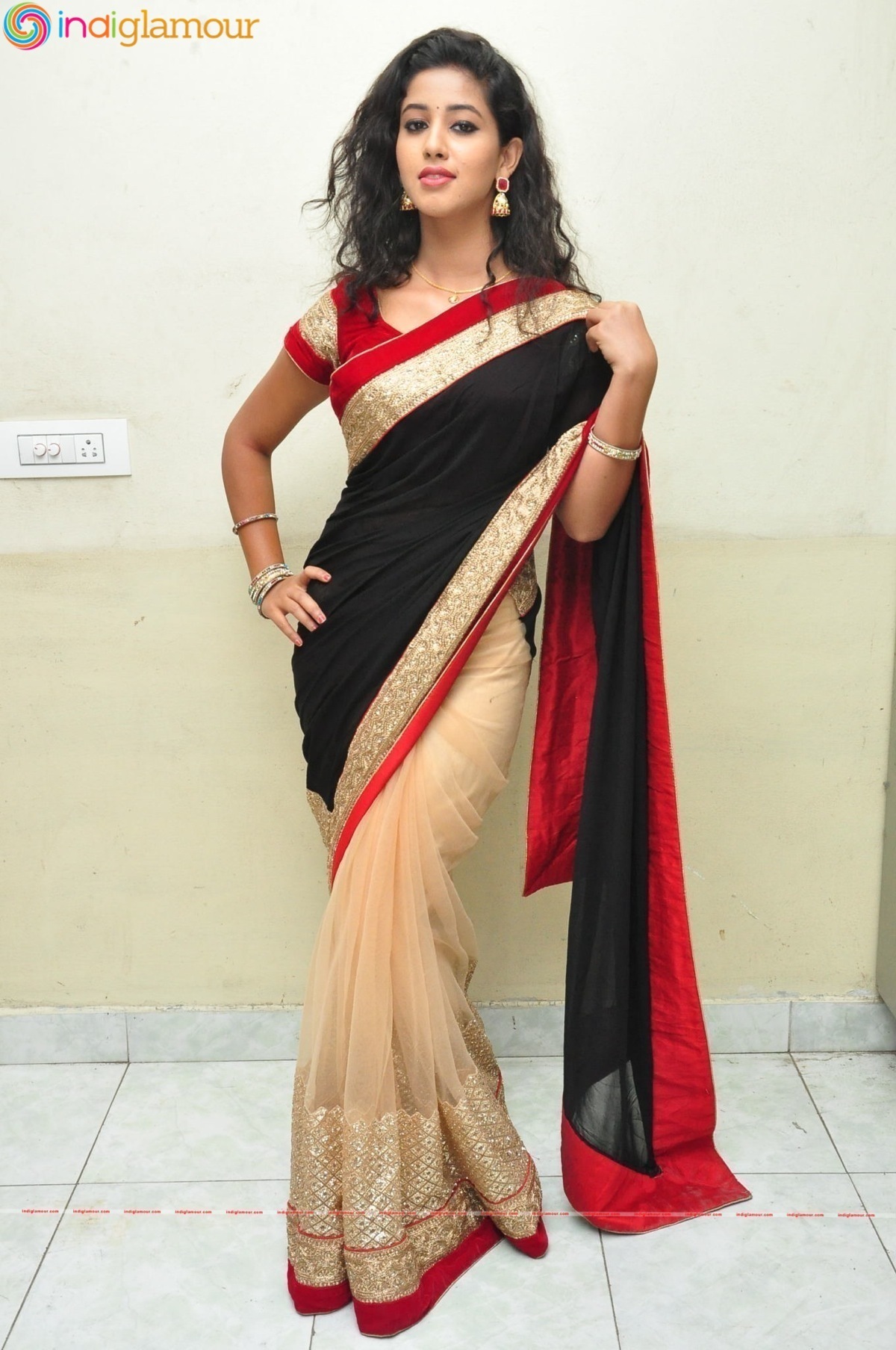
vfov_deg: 51.3
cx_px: 448
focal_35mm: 38
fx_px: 1404
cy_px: 675
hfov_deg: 35.4
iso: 1600
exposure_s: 1/125
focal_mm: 25
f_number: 7.1
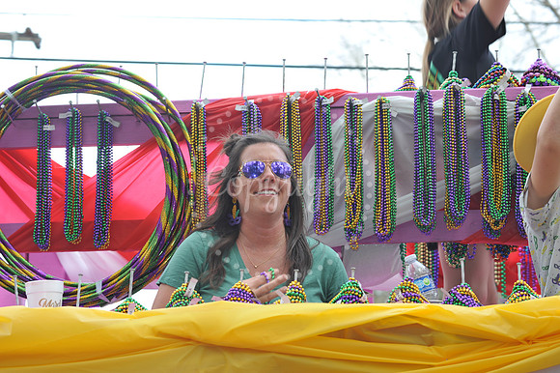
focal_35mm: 92
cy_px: 186
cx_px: 280
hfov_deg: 22.2
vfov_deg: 14.8
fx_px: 1430
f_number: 6.3
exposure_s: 1/80
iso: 250
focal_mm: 92
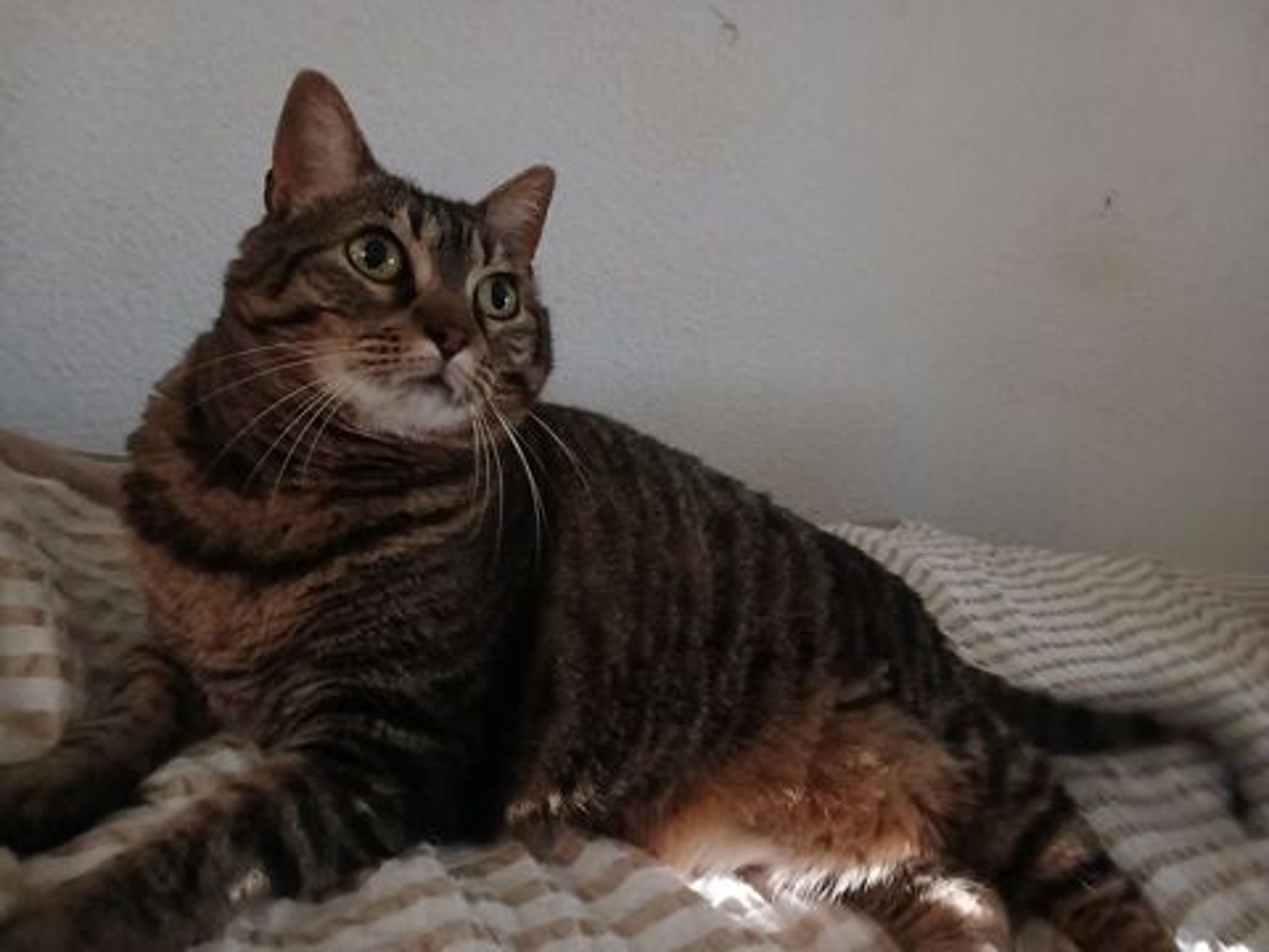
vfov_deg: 51.4
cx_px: 634
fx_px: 990
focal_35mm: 27
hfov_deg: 65.3
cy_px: 476
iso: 1600
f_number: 1.8
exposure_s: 1/10
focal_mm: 3.98
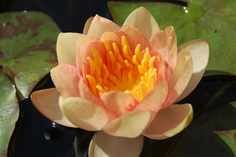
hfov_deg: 24.6
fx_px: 540
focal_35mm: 82
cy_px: 78
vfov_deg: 16.5
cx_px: 118
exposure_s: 1/500
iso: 200
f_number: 11
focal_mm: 55
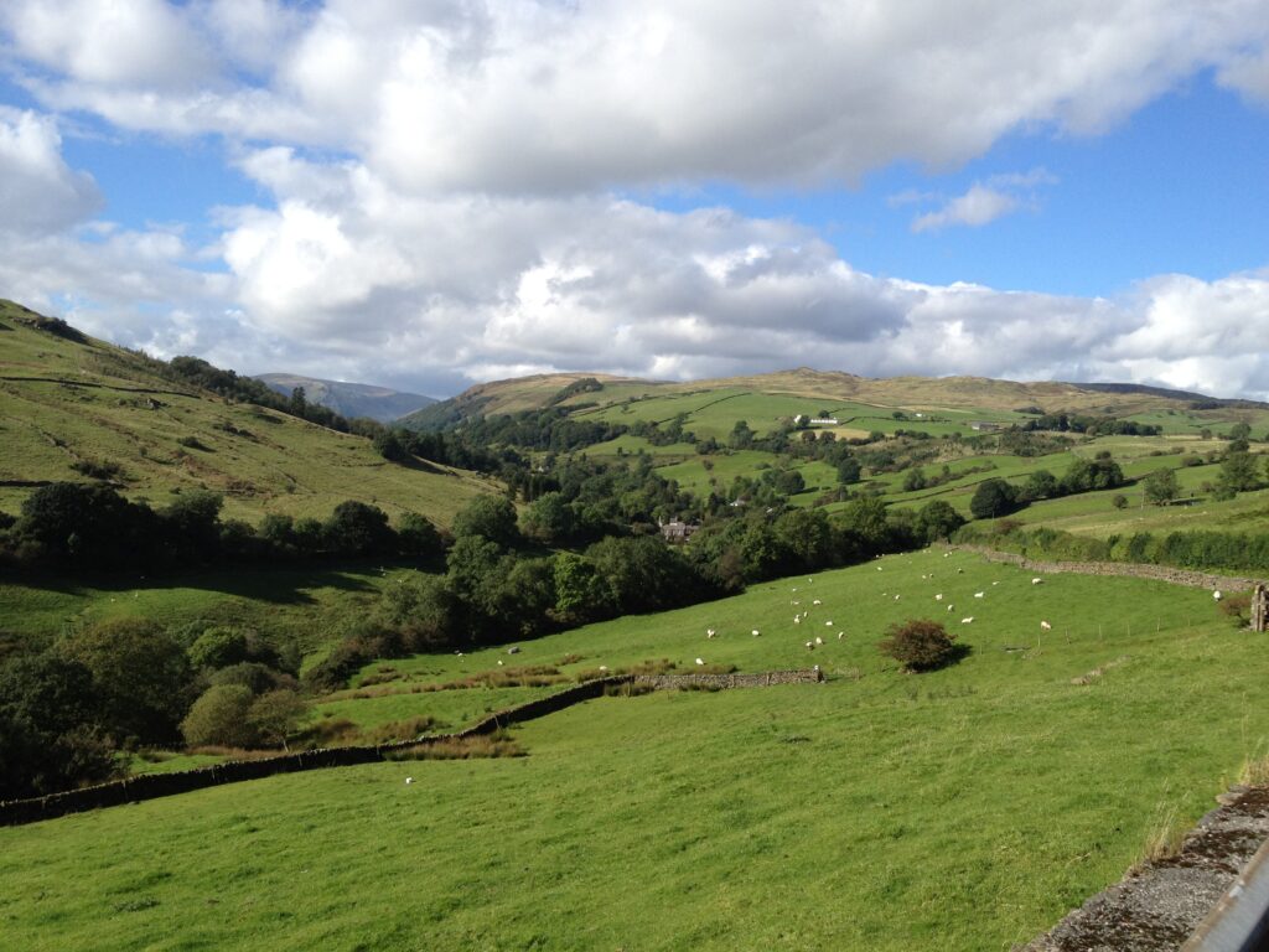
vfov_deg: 40.7
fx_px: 1283
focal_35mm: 35
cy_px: 476
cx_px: 634
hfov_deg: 52.6
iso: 64
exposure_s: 1/1416
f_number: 2.4
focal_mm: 4.28
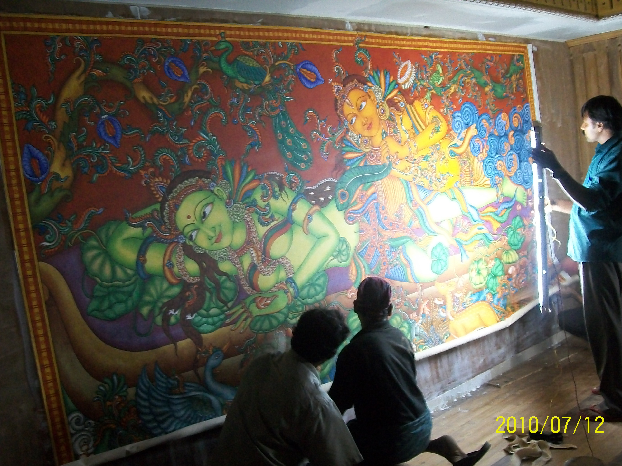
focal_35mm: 37
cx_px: 317
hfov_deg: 50.1
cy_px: 239
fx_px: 665
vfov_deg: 38.7
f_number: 2.7
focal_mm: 6
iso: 240
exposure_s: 1/8
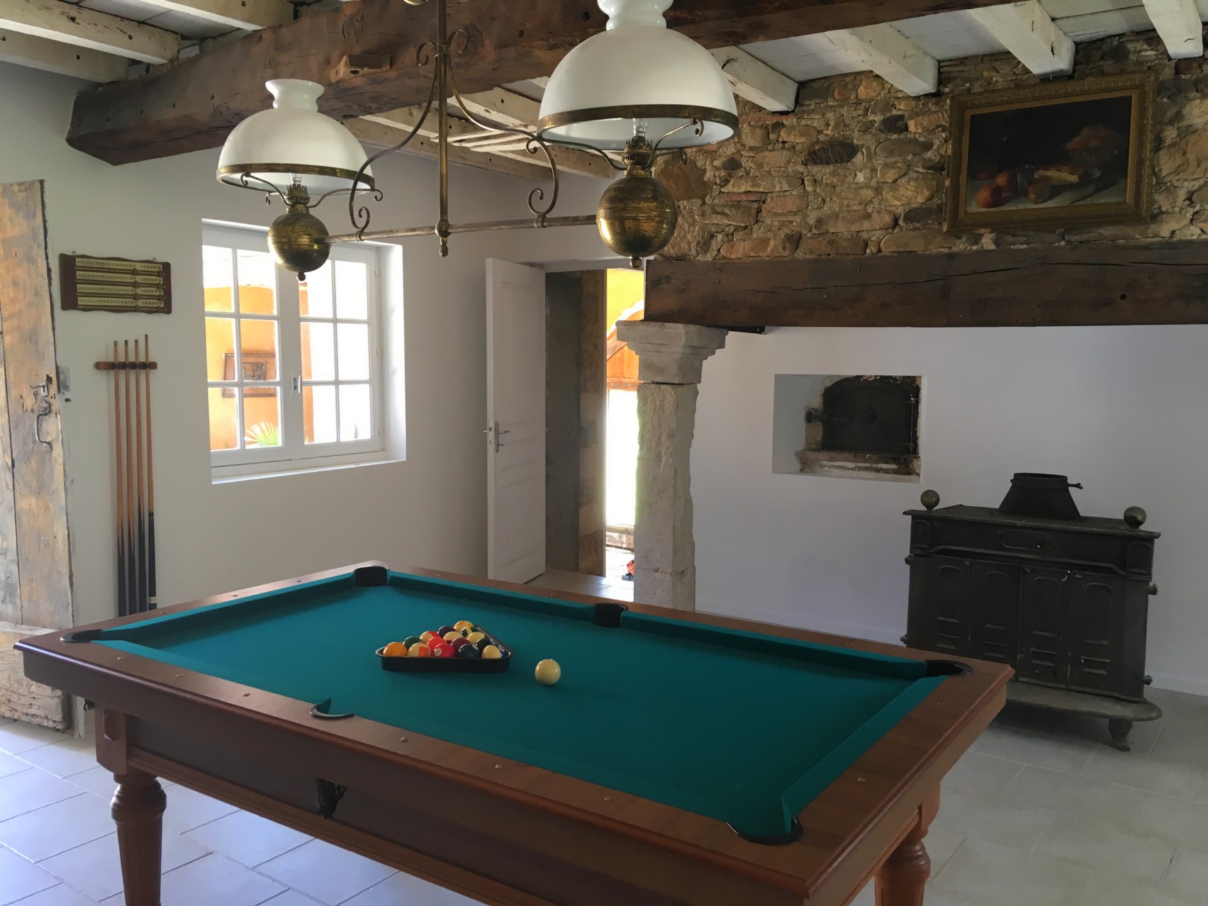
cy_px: 453
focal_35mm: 29
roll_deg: +1.0
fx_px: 1012
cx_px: 604
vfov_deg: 48.2
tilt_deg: -5.7
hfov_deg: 61.7
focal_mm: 4.15
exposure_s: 1/33
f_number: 2.2
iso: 80
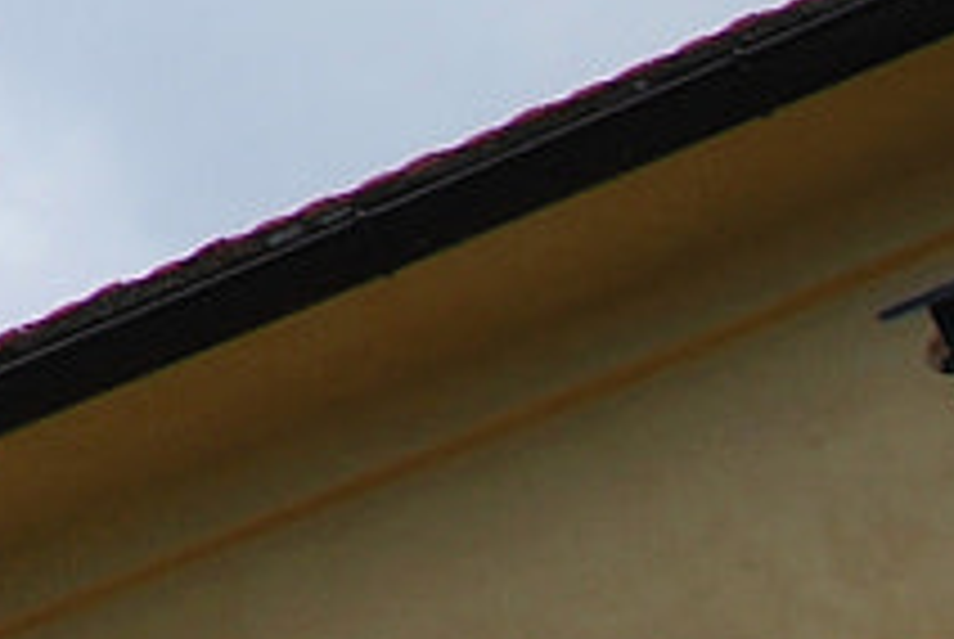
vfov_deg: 6.5
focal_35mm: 204
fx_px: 5413
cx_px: -1724
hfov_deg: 8.7
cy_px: -740
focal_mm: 18
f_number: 8
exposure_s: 1/250
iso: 100
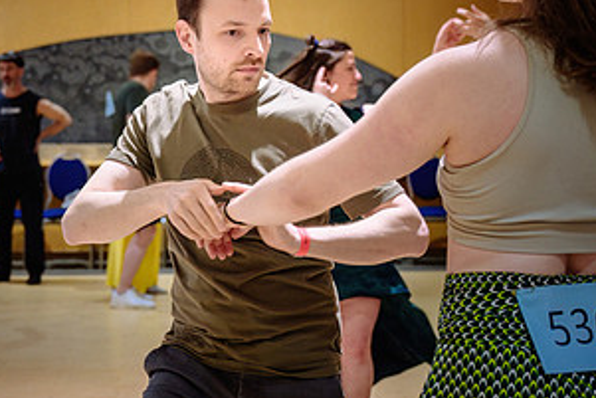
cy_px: 207
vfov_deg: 17.5
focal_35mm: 78
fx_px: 1292
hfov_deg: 25.9
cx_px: 356
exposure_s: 1/125
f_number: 2.8
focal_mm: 39
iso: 1600
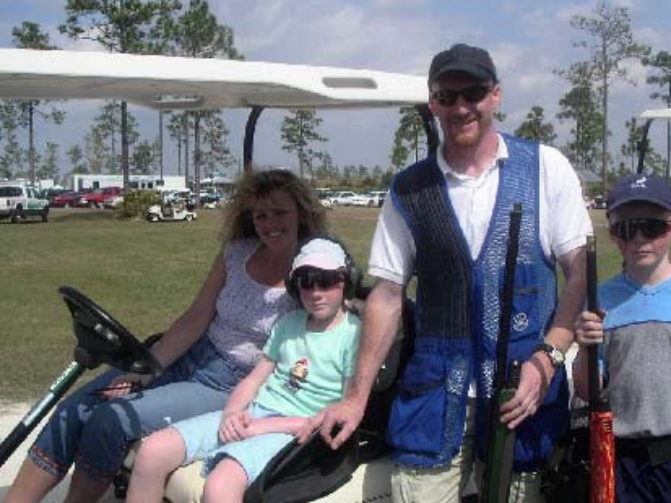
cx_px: 379
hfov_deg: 41.2
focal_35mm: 46
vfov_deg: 31.5
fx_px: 892
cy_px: 247
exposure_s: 1/250
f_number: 6.6
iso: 50
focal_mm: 6
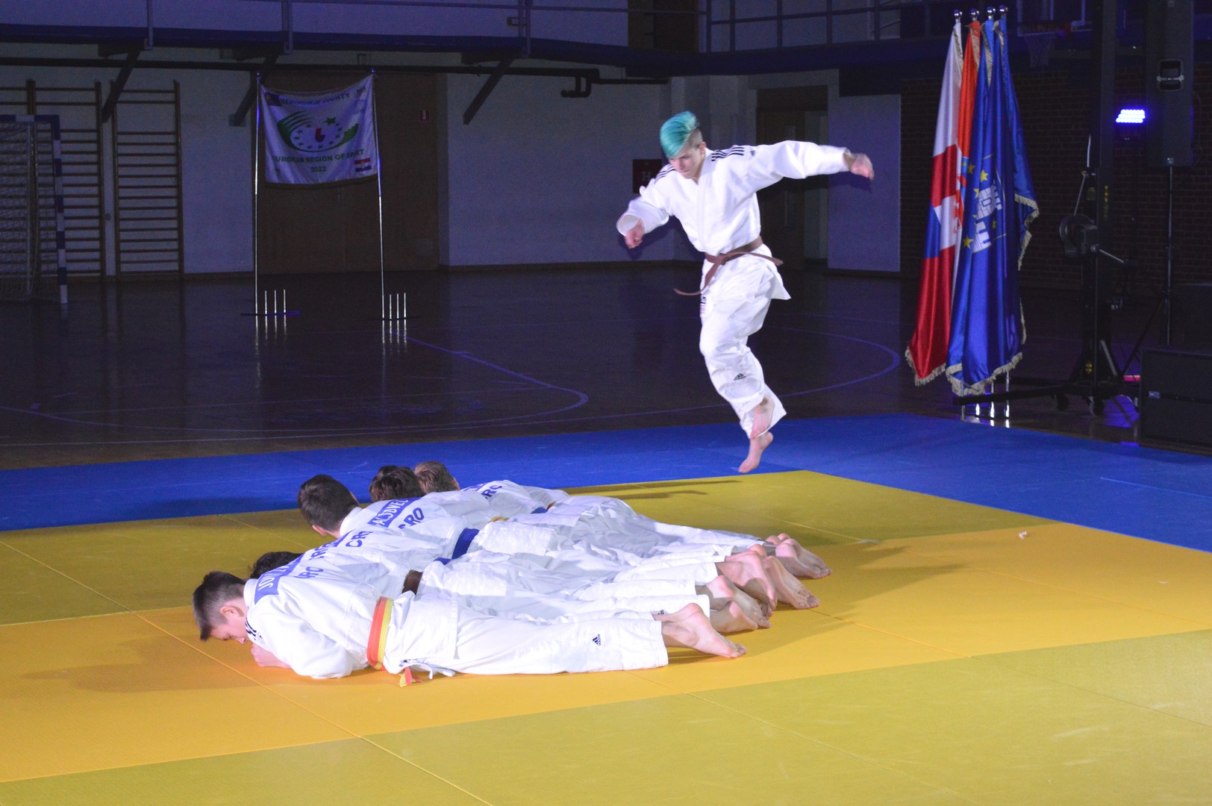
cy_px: 403
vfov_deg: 18.9
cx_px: 606
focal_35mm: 72
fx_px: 2422
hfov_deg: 28.1
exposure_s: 1/160
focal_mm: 48
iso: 3200
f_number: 5.3
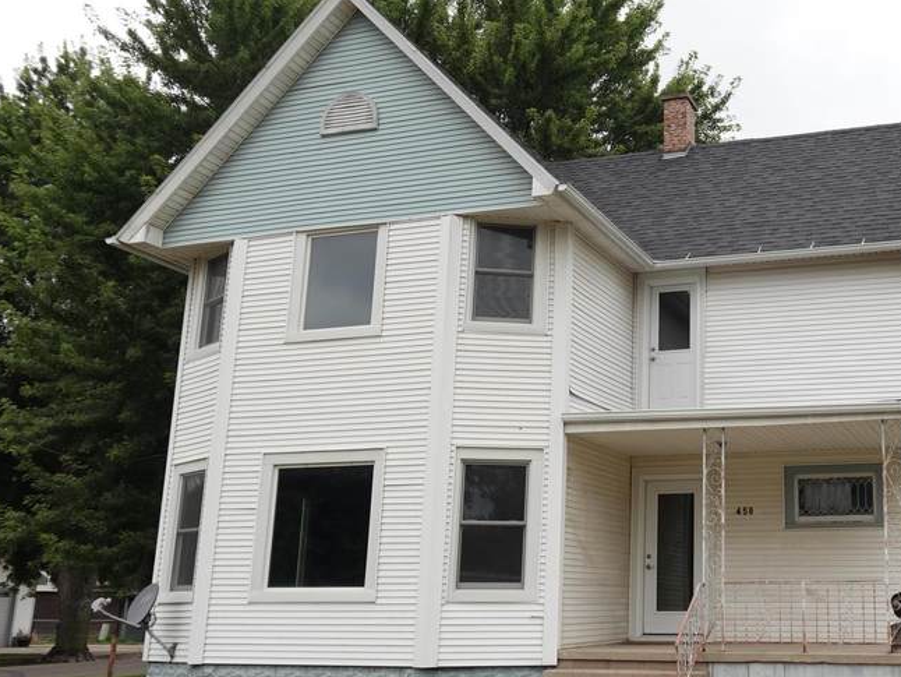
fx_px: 1042
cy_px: 345
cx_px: 721
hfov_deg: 44.5
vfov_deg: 36.0
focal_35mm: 40
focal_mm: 8.09
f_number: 4
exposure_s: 1/250
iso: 125
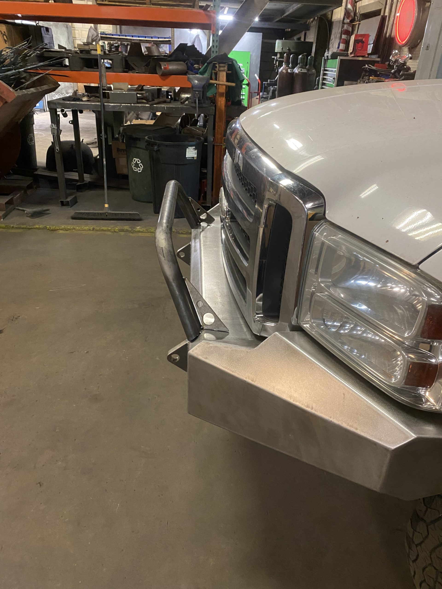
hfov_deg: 53.1
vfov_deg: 67.3
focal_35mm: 26
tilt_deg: -26.1
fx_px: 443
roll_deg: -3.9
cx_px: 221
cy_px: 294
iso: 320
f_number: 1.8
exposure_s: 1/40
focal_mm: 4.25
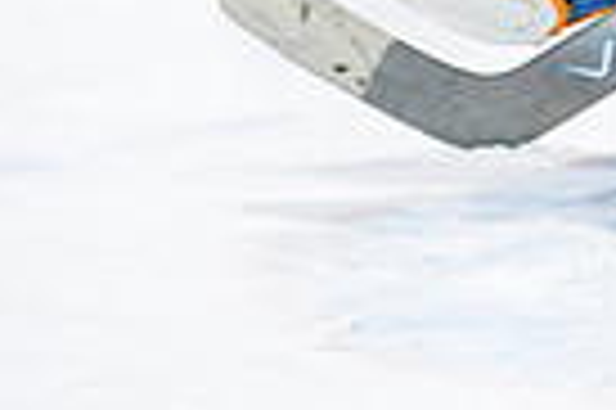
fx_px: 14339
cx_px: 826
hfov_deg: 2.5
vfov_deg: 1.6
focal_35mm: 839
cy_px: -243
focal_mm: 168
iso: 640
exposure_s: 1/640
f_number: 3.2
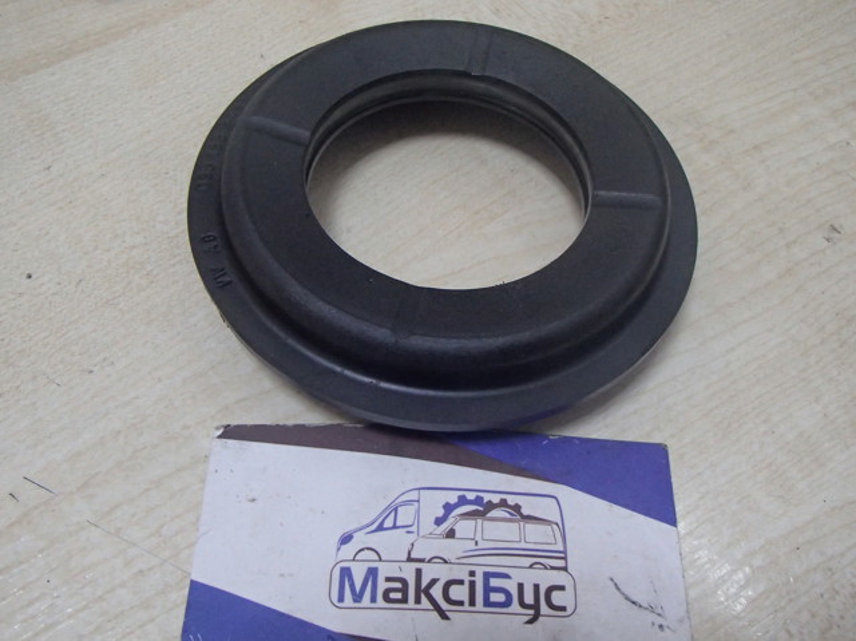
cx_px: 428
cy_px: 320
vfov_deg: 38.6
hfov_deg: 50.2
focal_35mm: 37
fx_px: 914
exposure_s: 1/60
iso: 800
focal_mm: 6.64
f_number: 4.7
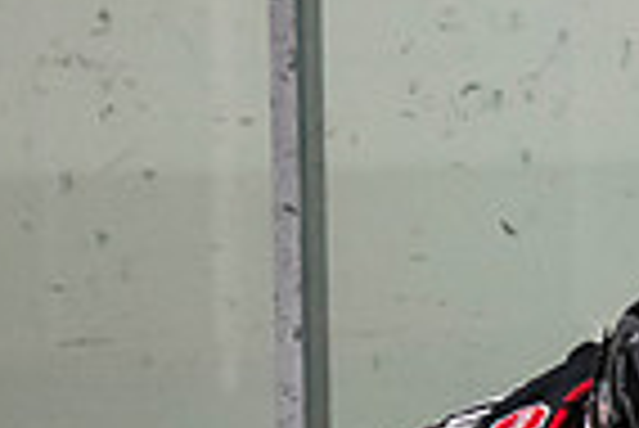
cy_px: 736
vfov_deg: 1.7
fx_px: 14499
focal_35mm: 816
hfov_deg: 2.5
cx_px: 1152
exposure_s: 1/640
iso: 2000
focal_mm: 120
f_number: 3.2
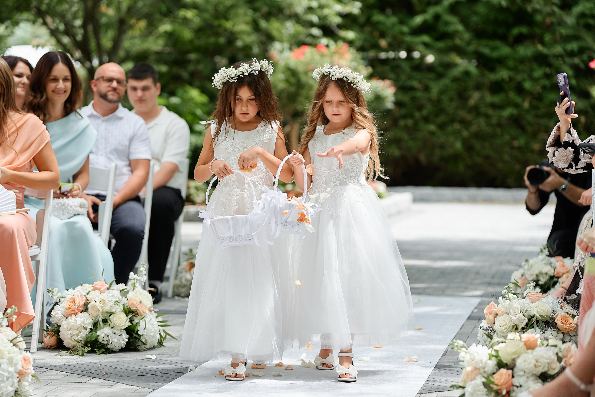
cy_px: 198
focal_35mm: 102
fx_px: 1686
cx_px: 298
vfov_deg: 13.4
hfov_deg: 20.0
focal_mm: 102
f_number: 2.8
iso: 400
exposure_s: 1/1600
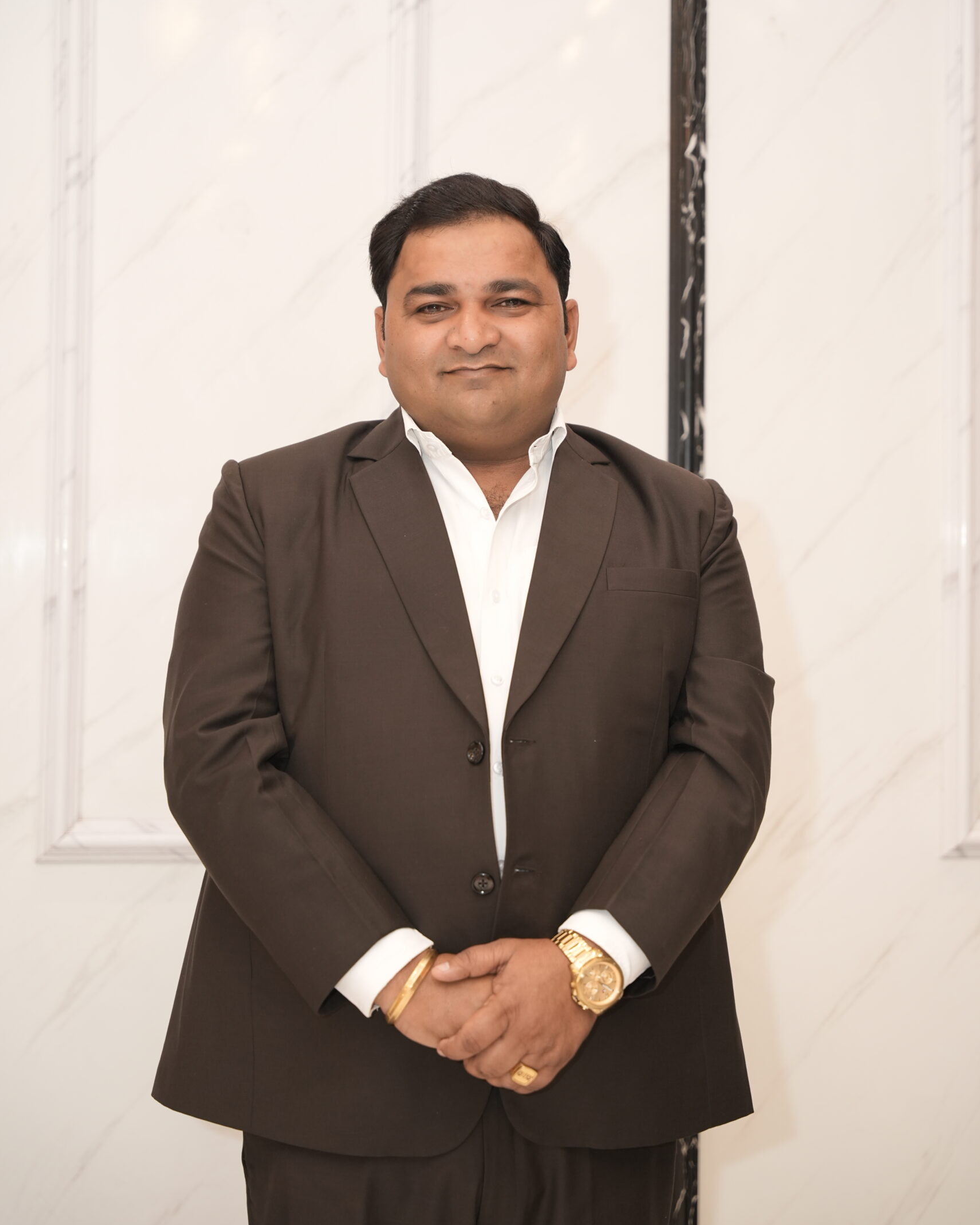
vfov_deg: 24.1
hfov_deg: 19.4
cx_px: 490
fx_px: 2864
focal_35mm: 79
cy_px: 564
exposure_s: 1/100
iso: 800
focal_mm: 70
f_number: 2.8
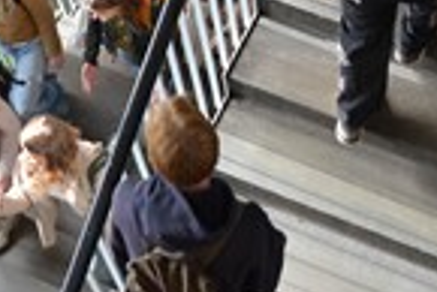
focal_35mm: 93
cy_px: -110
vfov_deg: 14.0
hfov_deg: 21.8
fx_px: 1130
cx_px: 301
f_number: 4.5
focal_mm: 18
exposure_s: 1/80
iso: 400
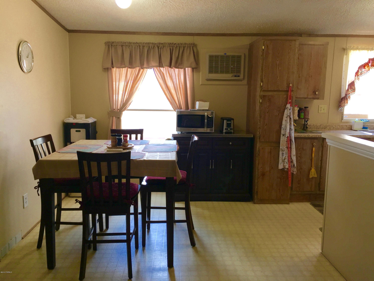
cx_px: 187
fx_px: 313
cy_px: 140
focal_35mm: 29
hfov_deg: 61.7
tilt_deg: -8.9
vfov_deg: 48.2
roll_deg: -0.6
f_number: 2.2
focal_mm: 4.15
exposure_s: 1/40
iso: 32
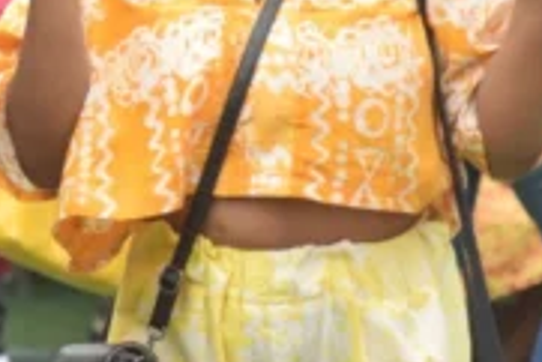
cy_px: -15
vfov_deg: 4.3
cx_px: -563
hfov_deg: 6.3
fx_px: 4791
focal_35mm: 318
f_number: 2.2
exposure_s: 1/1250
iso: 800
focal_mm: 50
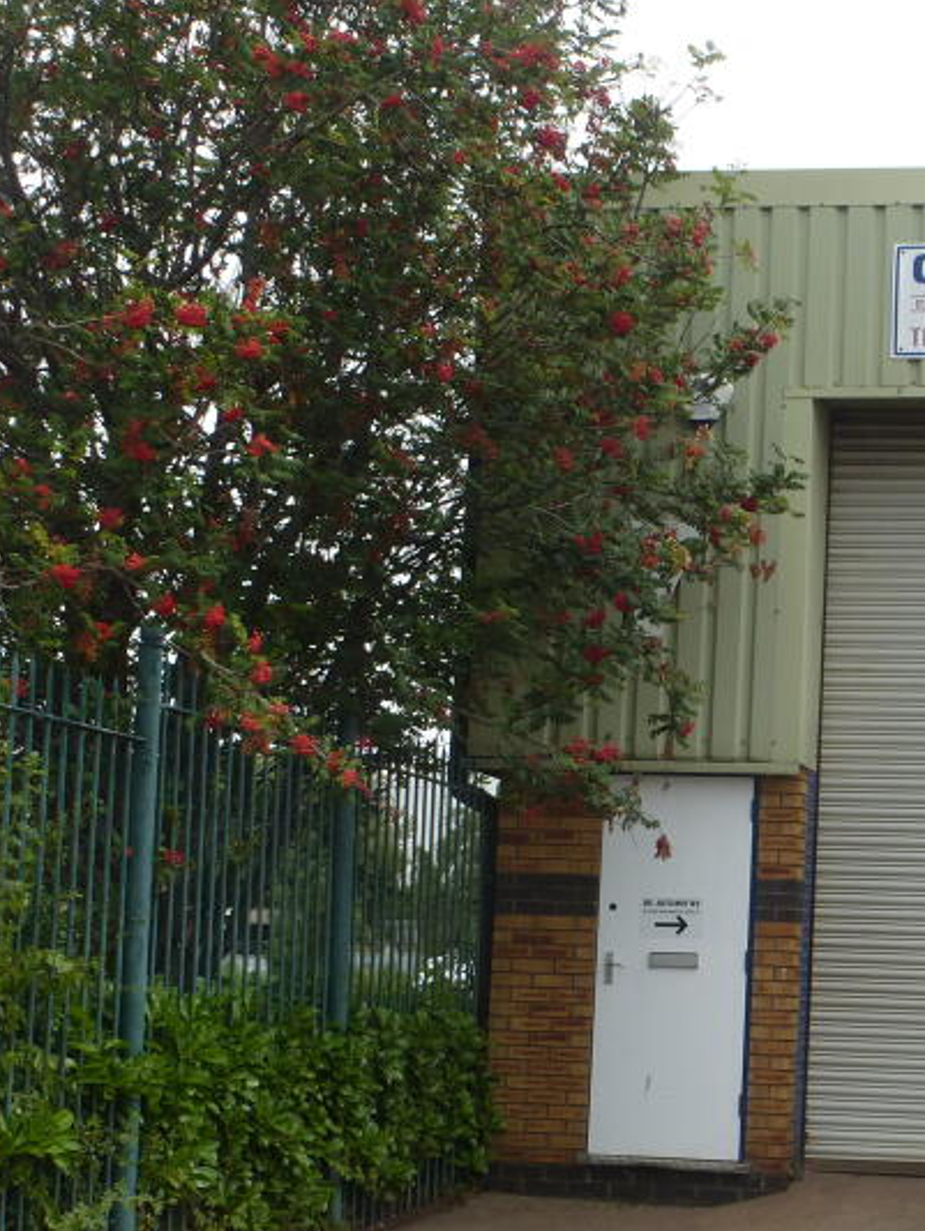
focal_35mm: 69
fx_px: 2456
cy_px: 698
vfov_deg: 28.1
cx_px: 934
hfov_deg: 20.6
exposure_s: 1/500
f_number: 4
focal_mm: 6.4
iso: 100
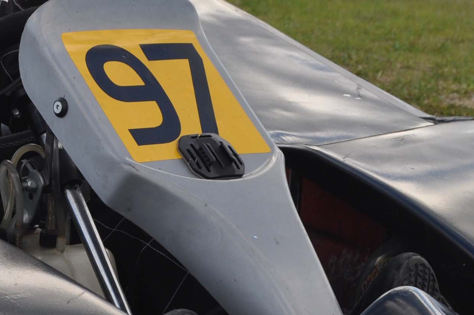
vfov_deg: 9.4
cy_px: 234
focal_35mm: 146
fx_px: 1920
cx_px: -13
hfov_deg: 13.8
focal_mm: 28
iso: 200
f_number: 7.1
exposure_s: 1/200
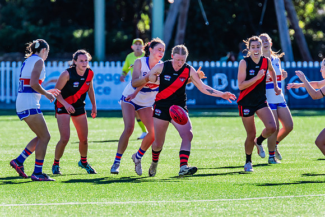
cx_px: 159
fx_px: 5620
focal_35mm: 622
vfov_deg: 2.2
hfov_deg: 3.3
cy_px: 108
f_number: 9
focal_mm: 600
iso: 800
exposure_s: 1/1250
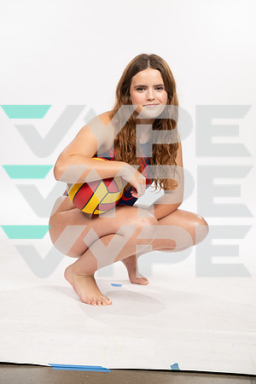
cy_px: 192
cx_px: 128
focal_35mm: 70
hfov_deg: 19.5
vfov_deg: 28.8
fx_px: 747
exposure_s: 1/250
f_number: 5.6
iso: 200
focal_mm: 70
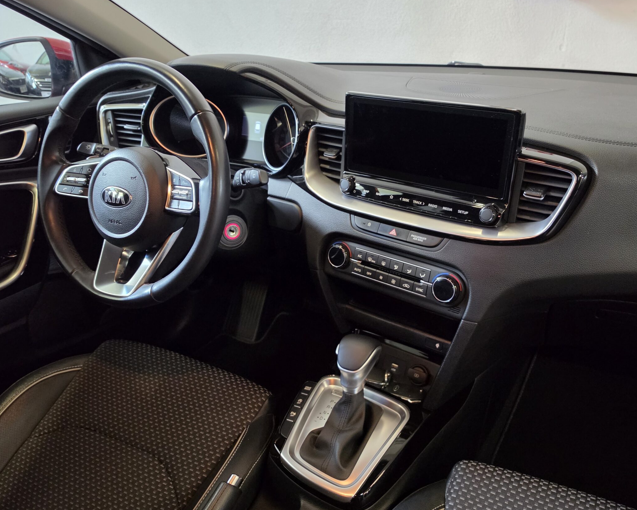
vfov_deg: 51.5
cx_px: 351
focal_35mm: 28
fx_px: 528
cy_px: 264
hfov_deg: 62.1
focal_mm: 6.5
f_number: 1.4
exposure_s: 1/100
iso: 800
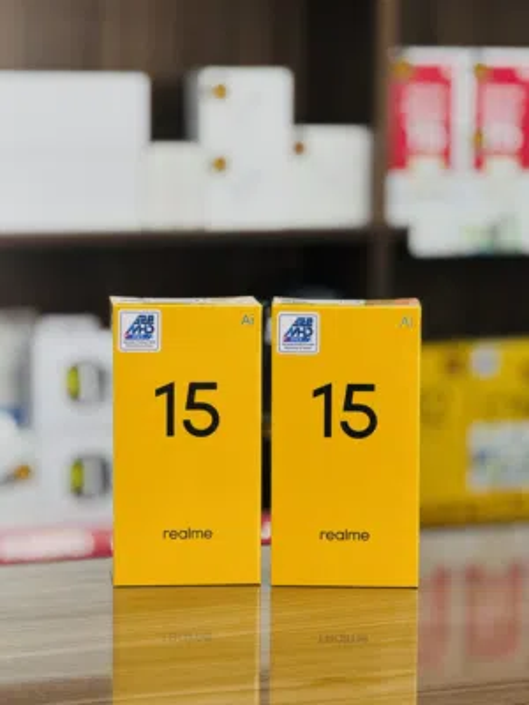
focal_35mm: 120
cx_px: 264
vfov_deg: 16.4
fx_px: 2445
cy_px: 352
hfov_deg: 12.3
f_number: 2.8
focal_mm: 15.66
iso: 160
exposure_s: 1/100
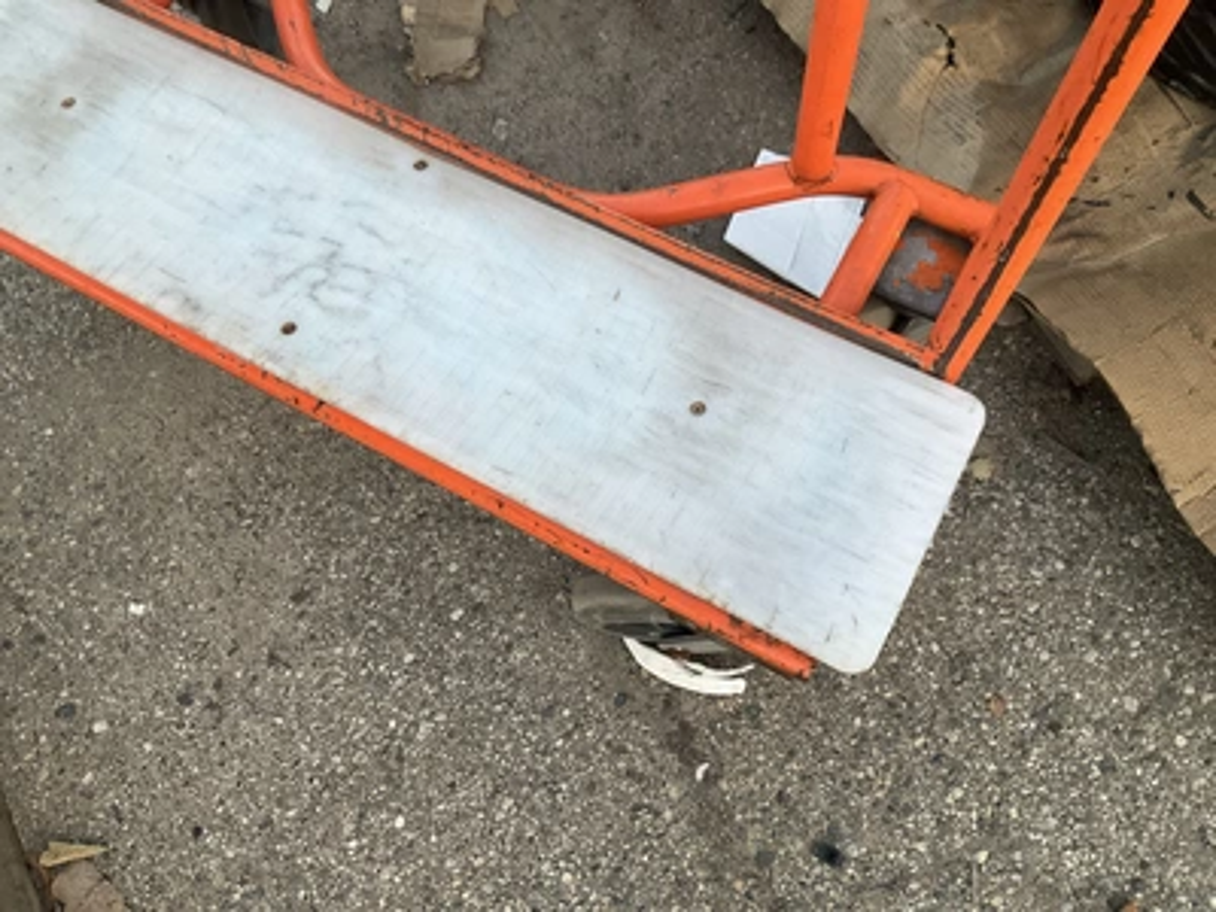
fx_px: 1019
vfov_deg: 48.2
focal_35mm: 29
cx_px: 608
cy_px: 456
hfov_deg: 61.7
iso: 64
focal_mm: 3
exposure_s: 1/122
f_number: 1.8
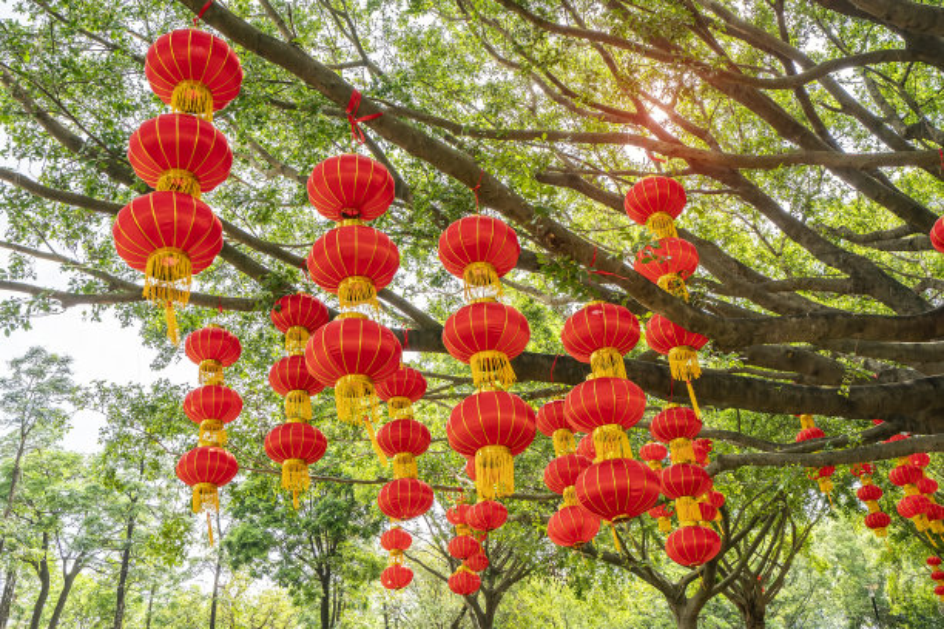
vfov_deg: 40.0
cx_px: 472
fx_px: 865
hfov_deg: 57.2
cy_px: 314
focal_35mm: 33
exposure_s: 1/320
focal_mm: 33
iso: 320
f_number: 8
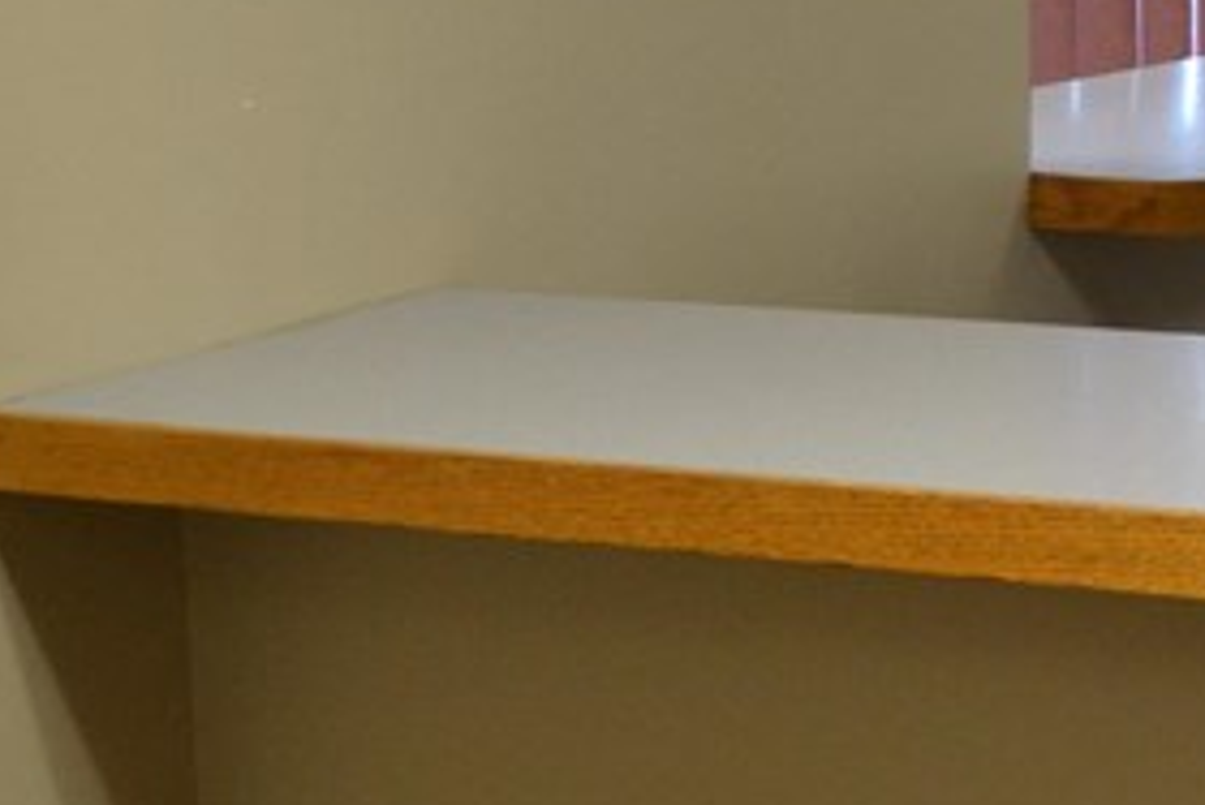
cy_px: 123
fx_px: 4588
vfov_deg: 10.0
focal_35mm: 137
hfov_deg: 13.9
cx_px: 1885
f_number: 3.8
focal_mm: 20
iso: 640
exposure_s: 1/60
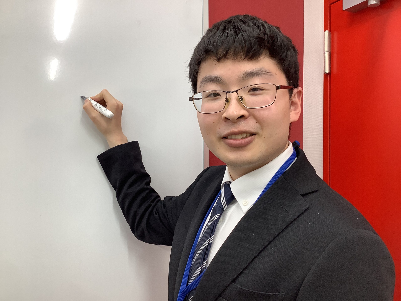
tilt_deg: -0.9
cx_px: 200
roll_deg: +0.0
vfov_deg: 45.4
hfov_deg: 58.4
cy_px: 150
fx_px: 359
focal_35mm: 31
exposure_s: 1/100
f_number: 2.4
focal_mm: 3.3
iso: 80
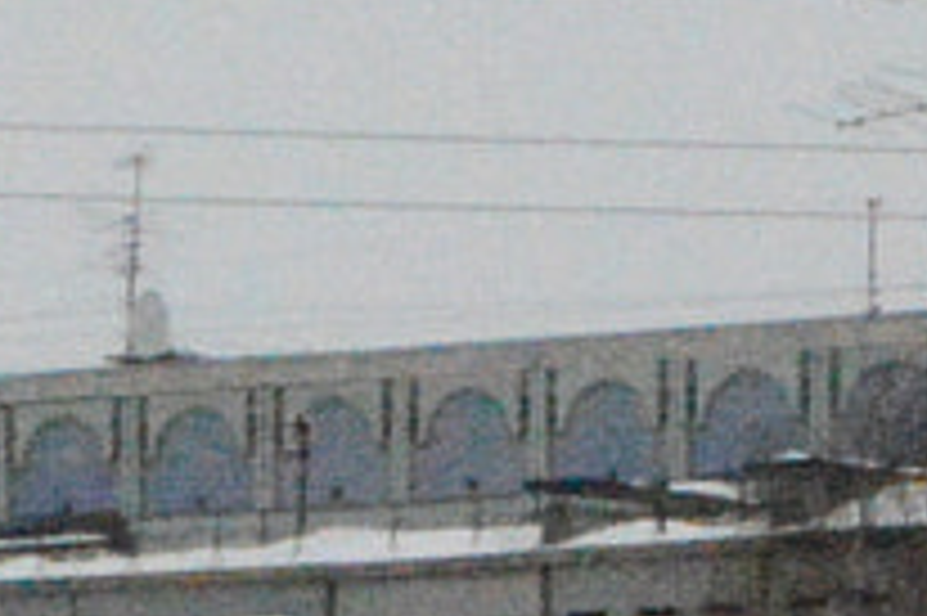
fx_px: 13173
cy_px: 1147
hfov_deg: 4.0
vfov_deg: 2.7
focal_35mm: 512
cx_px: -32
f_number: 22
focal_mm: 44
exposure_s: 1/4000
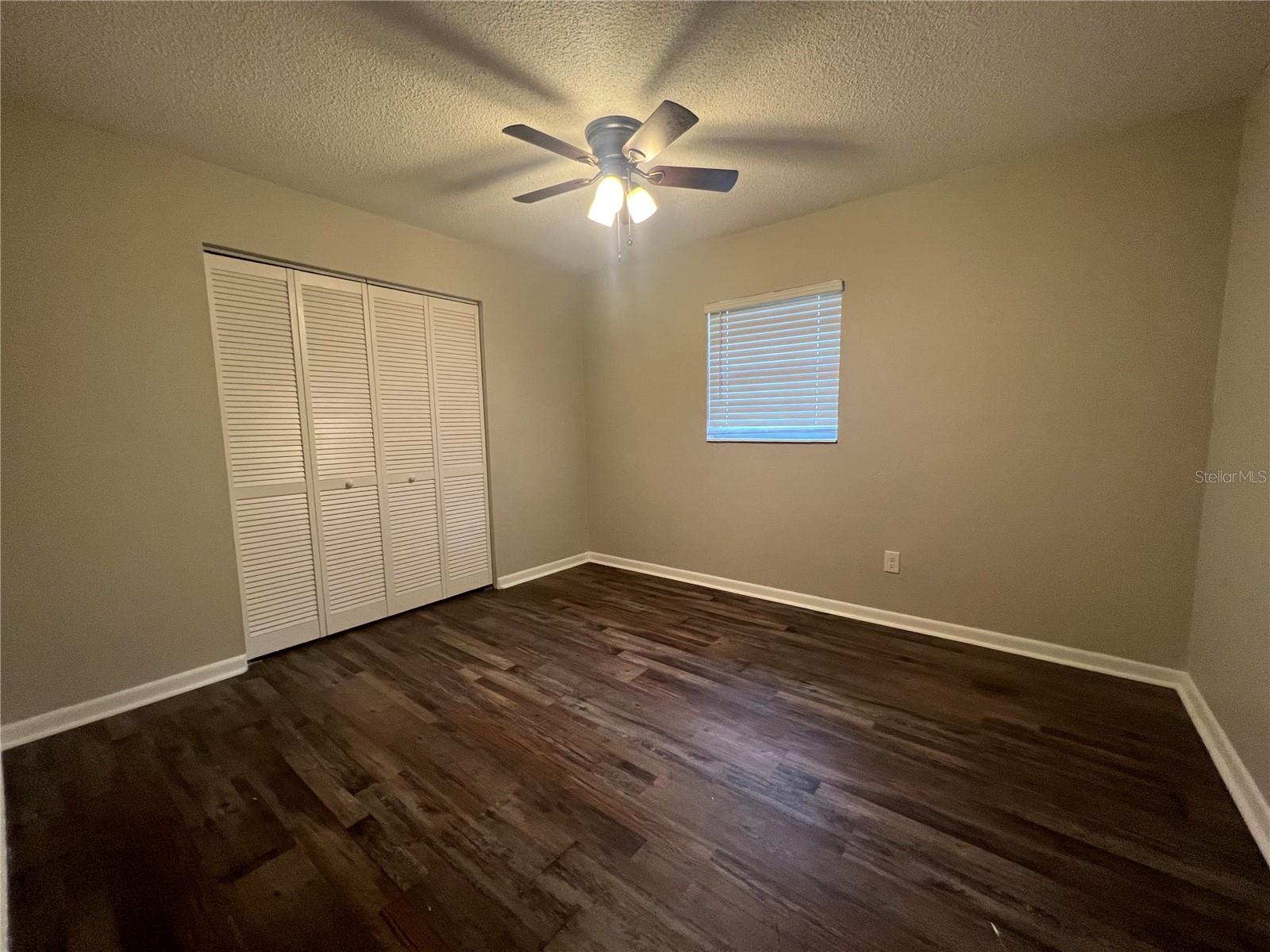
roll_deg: +1.3
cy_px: 476
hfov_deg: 106.2
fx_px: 477
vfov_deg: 89.9
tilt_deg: -5.3
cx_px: 635
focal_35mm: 13
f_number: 1.8
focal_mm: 1.57
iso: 320
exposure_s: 1/60
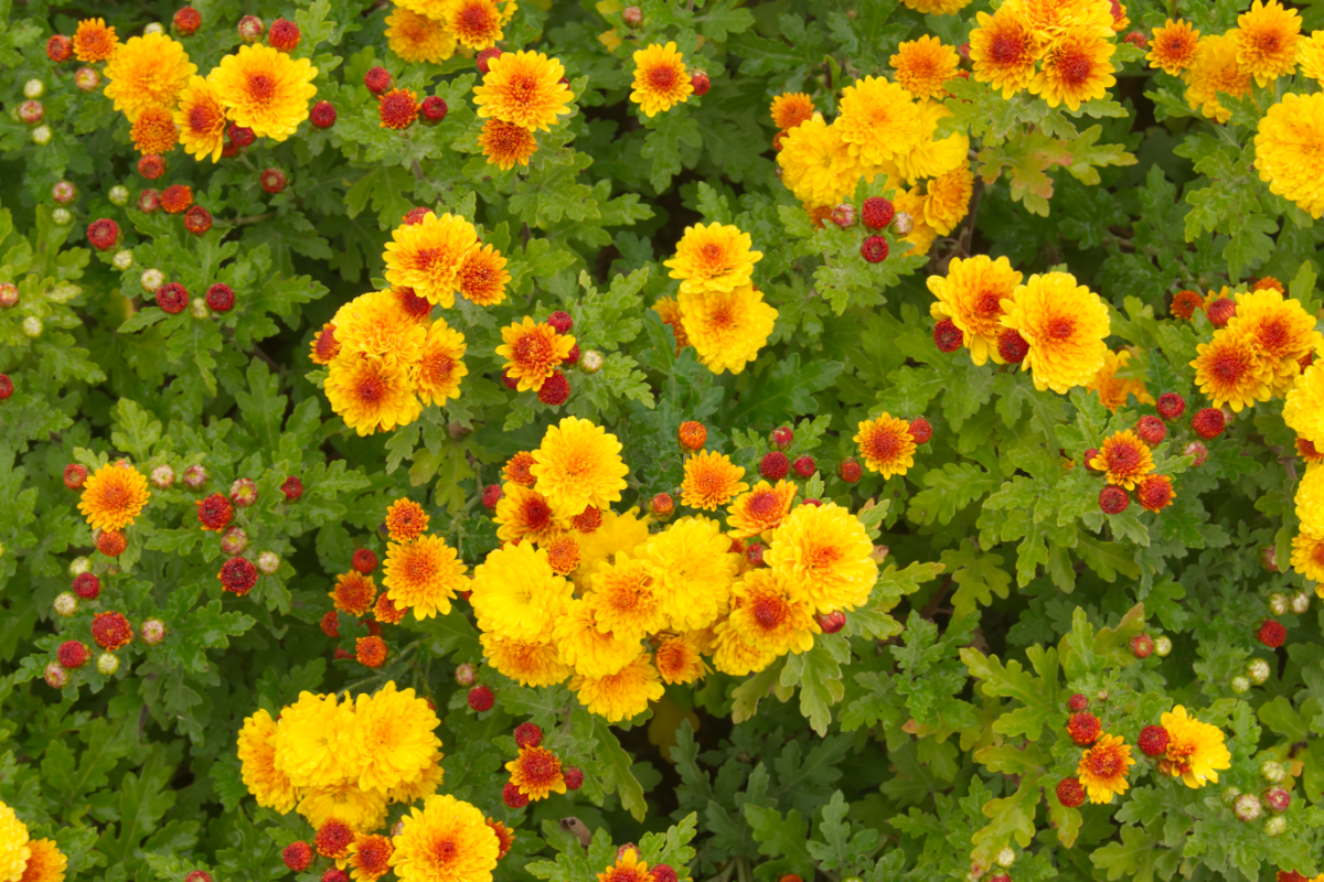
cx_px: 662
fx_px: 3034
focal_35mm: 82
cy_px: 441
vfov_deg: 16.6
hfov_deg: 24.6
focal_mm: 55
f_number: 13
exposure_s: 1/100
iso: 400
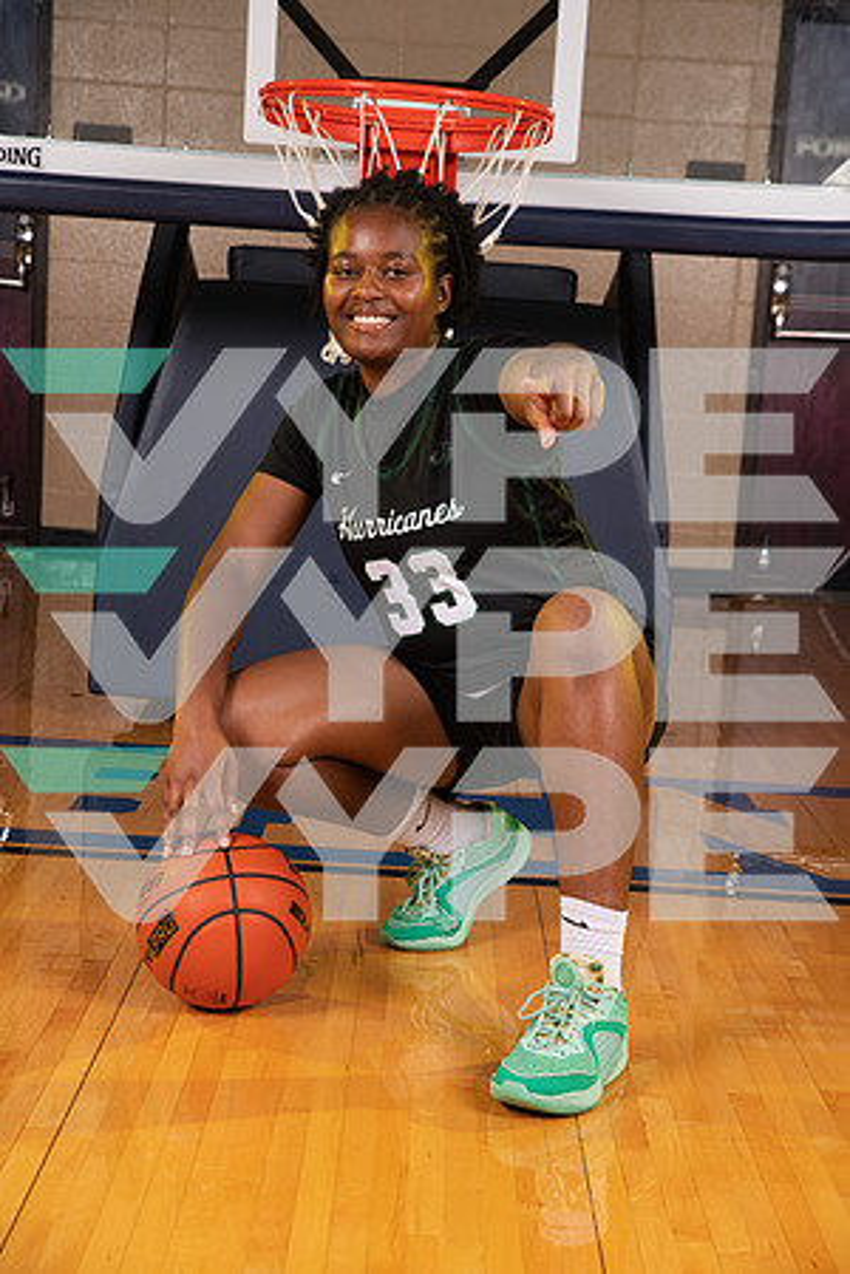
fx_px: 2196
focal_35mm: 62
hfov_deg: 21.9
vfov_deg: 32.4
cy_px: 637
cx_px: 425
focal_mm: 62
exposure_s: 1/320
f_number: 7.1
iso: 320
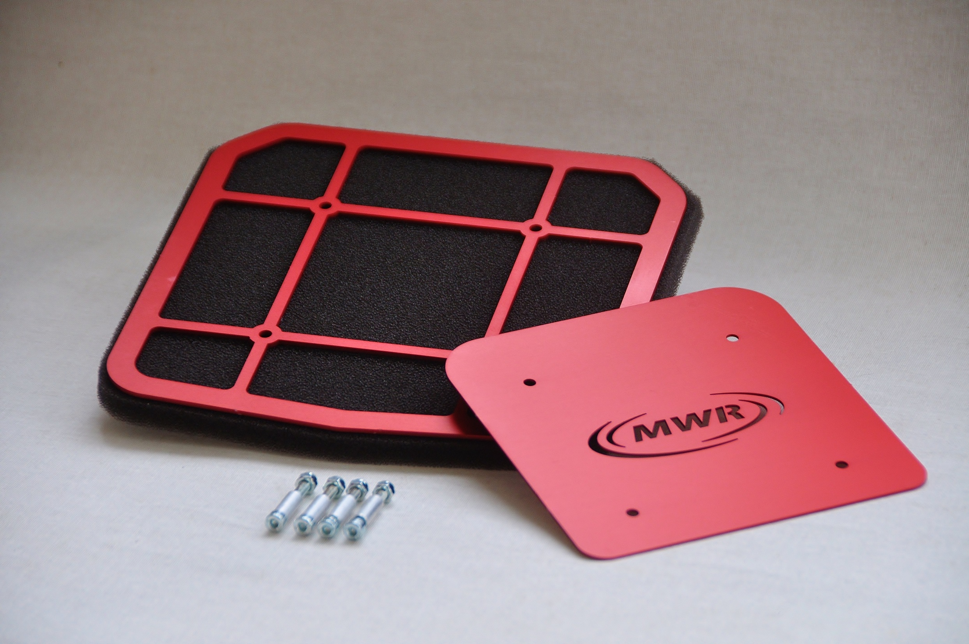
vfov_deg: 6.1
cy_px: 322
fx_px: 6049
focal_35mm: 225
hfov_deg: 9.2
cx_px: 484
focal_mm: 150
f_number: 5.6
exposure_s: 1/80
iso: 400
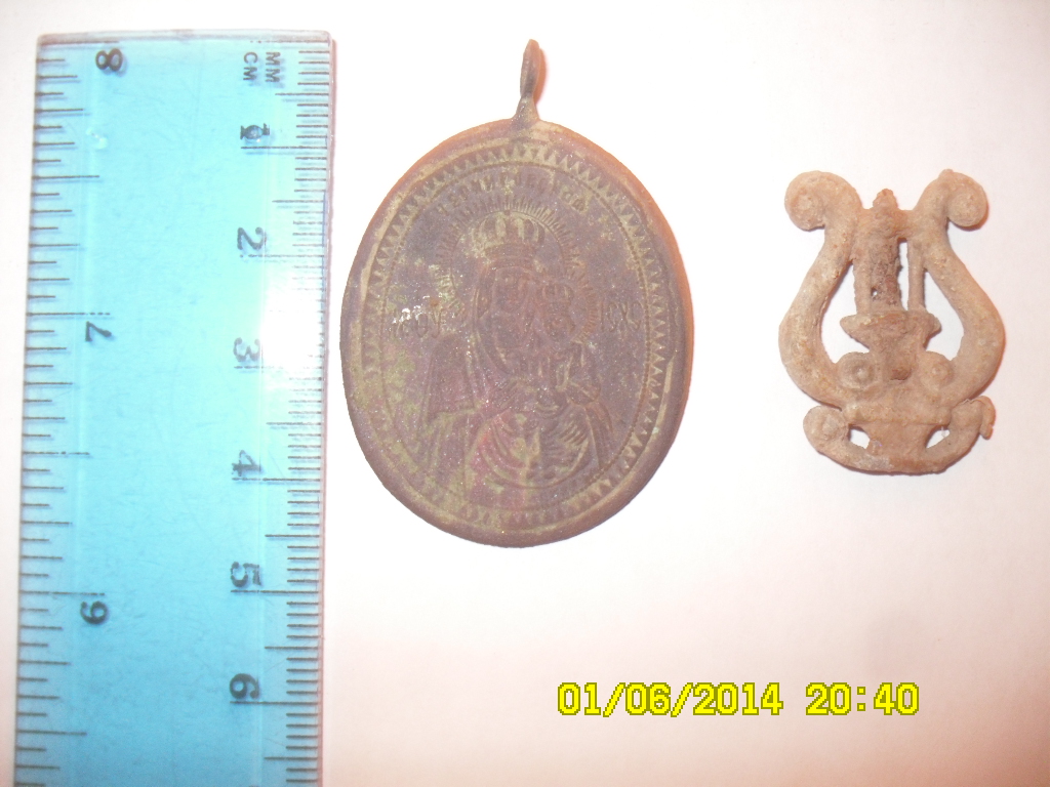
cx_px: 525
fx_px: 1062
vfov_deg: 40.7
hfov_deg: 52.6
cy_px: 394
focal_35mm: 35
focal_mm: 6.3
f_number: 7.6
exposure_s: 1
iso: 400
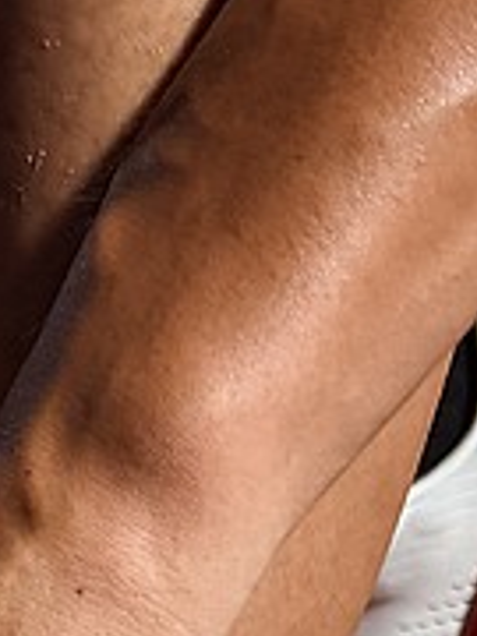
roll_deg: +4.6
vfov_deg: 12.8
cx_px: -60
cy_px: 1184
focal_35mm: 139
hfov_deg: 10.5
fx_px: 2554
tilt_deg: -23.0
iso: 250
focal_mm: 6.76
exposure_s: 1/60
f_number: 1.78
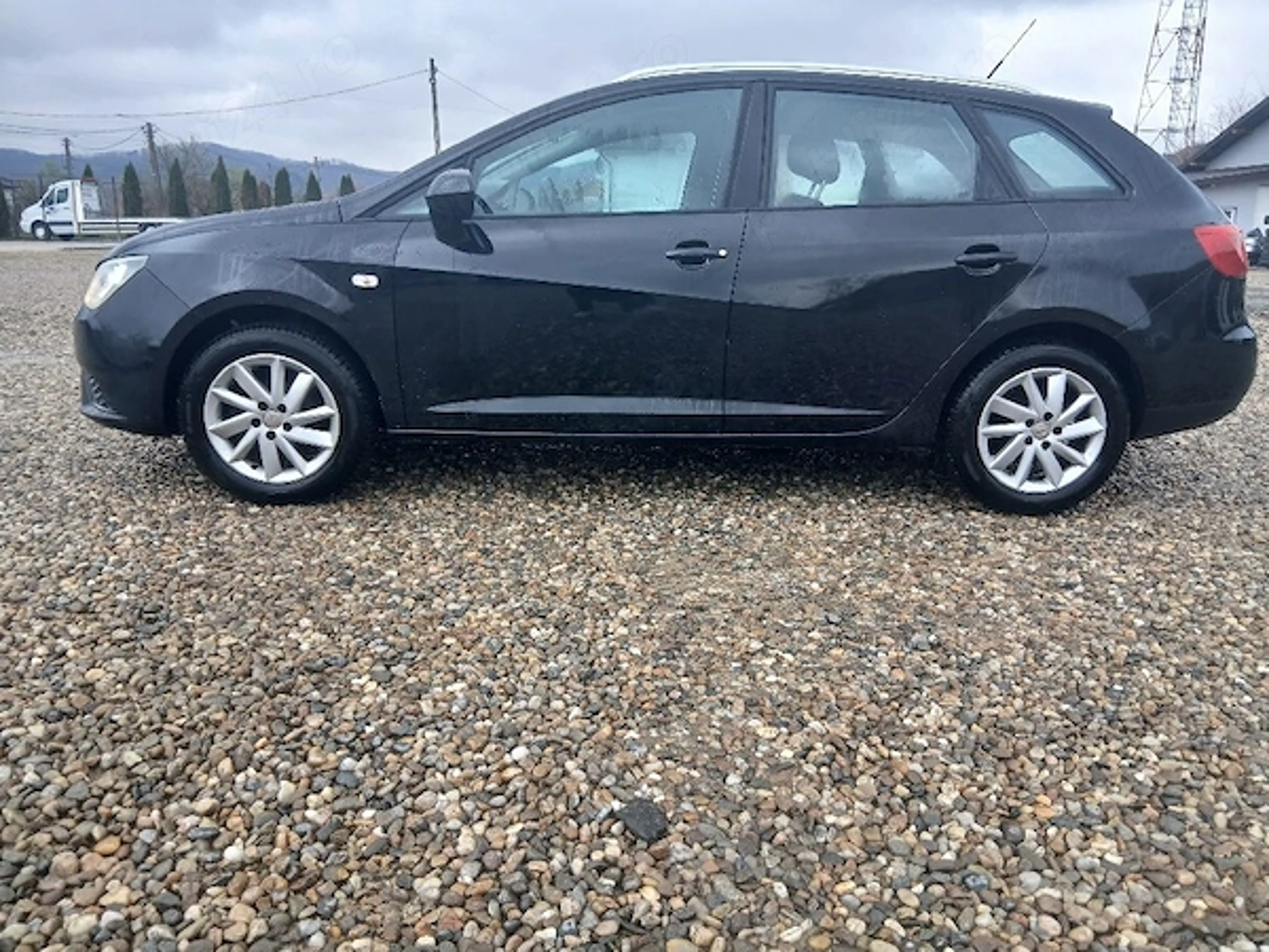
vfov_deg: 53.1
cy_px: 476
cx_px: 634
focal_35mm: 26
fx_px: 953
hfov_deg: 67.3
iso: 32
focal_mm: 3.98
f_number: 1.8
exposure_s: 1/101
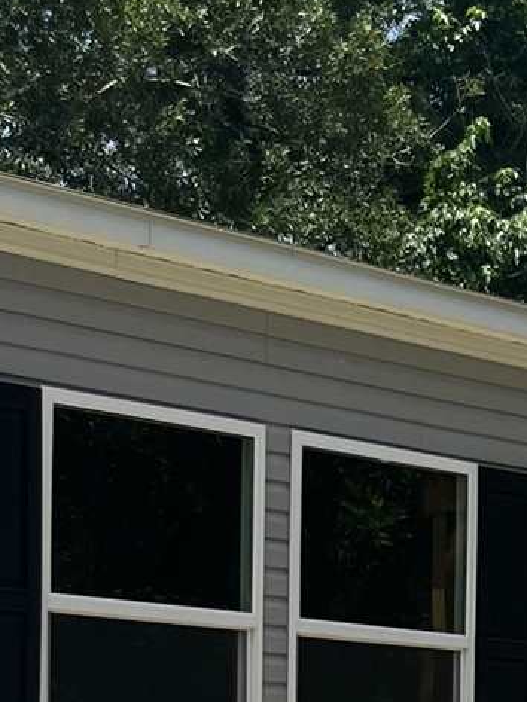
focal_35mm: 127
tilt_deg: -5.2
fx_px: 2578
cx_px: 822
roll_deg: -1.4
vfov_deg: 14.7
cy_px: 982
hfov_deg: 11.2
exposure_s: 1/3745
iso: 50
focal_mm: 5.1
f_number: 1.6
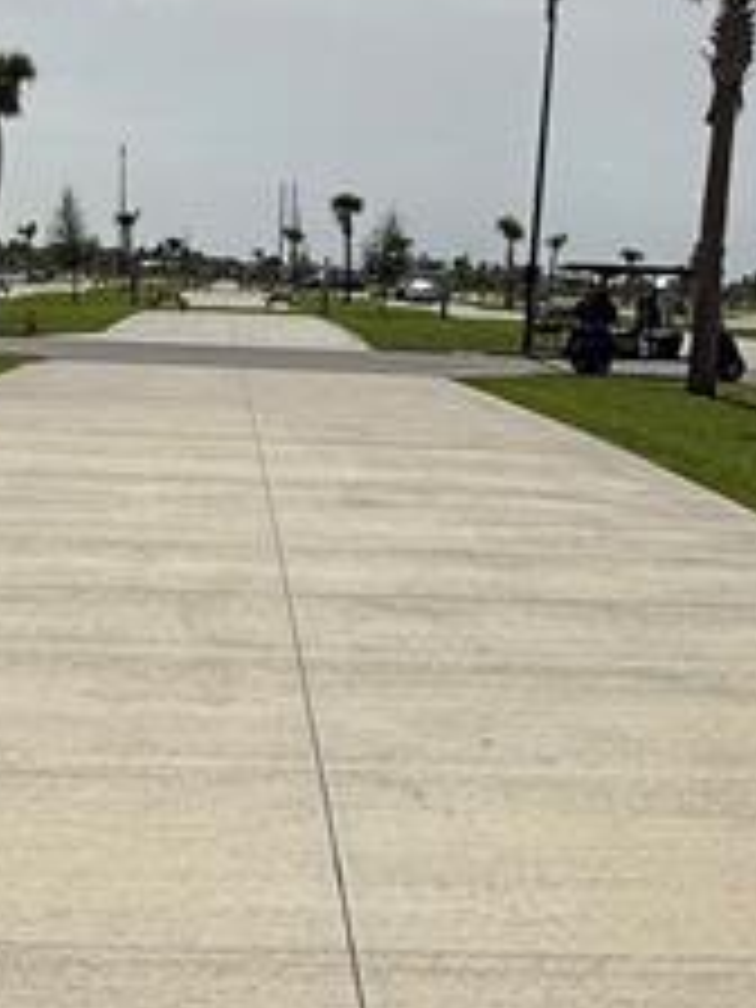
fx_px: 1398
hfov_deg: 30.2
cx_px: 288
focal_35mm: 48
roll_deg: -0.9
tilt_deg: -6.5
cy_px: 522
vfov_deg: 39.7
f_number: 2.2
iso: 40
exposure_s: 1/8696
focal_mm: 2.22
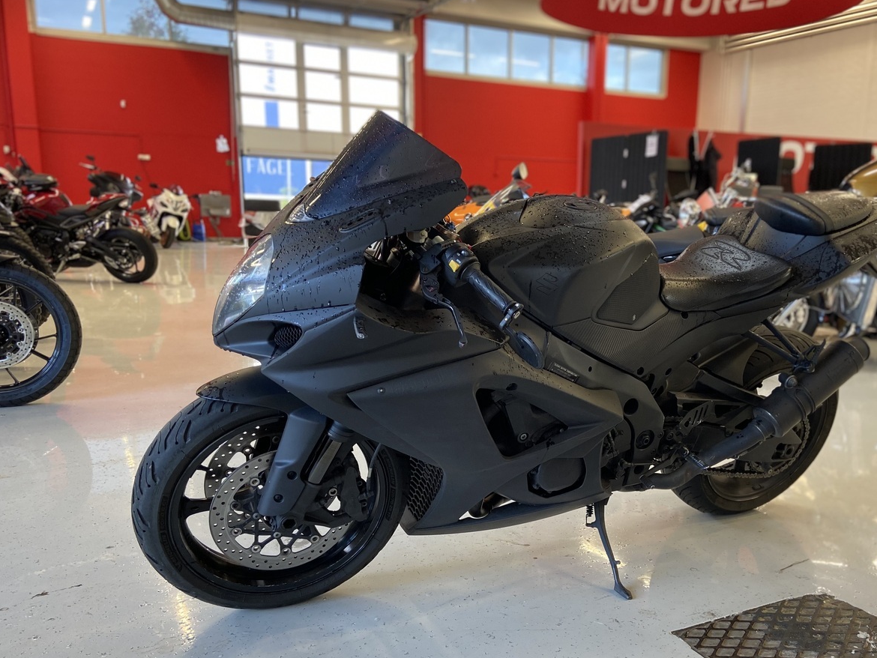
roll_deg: -0.8
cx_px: 512
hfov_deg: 56.5
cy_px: 385
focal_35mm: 32
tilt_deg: -12.0
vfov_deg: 44.0
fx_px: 811
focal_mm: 4.25
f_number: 1.8
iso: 100
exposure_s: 1/50
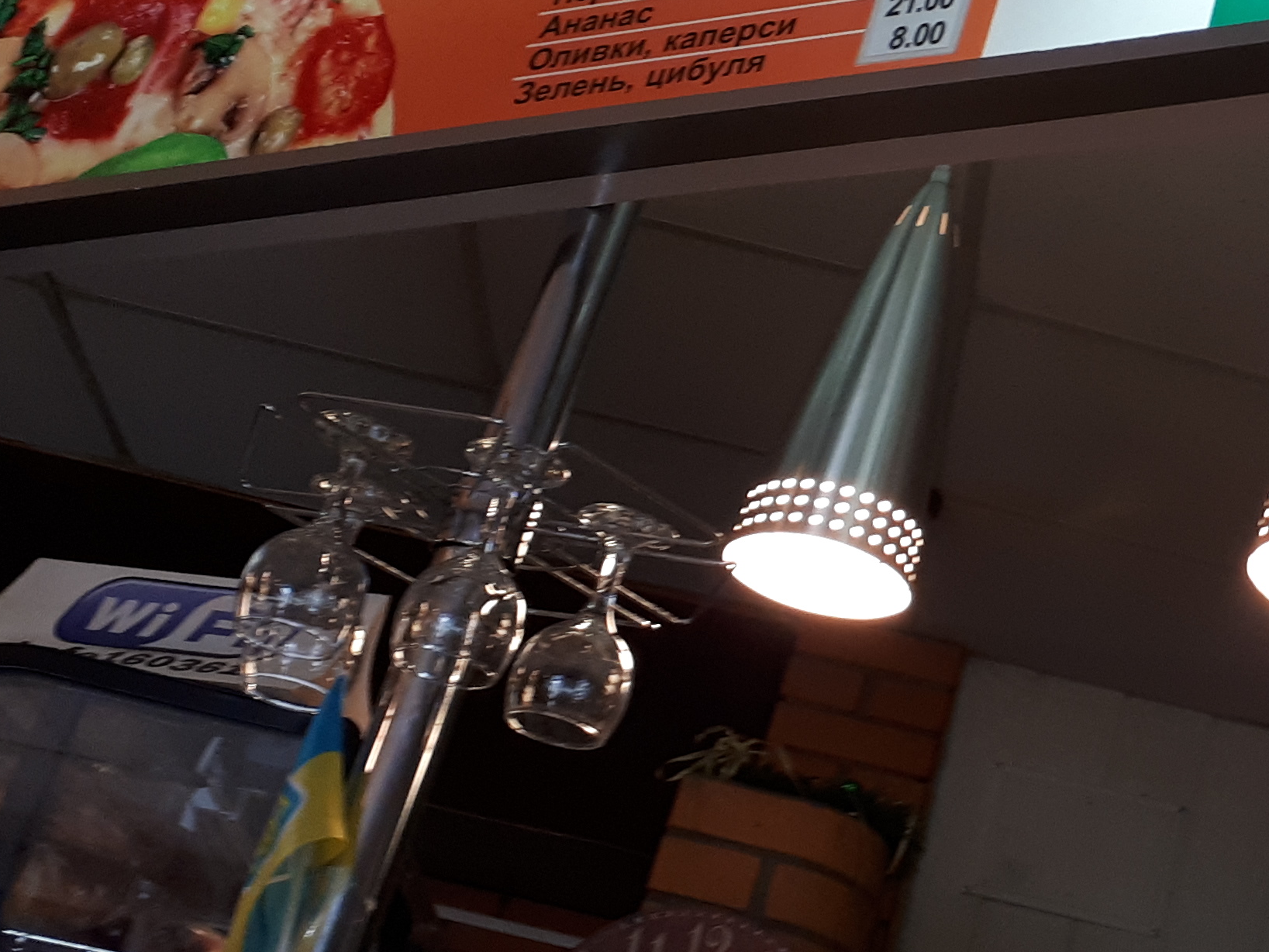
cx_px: 1266
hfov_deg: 24.5
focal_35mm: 76
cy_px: 177
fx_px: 2786
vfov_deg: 19.2
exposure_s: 1/33
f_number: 1.9
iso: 125
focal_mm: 3.6
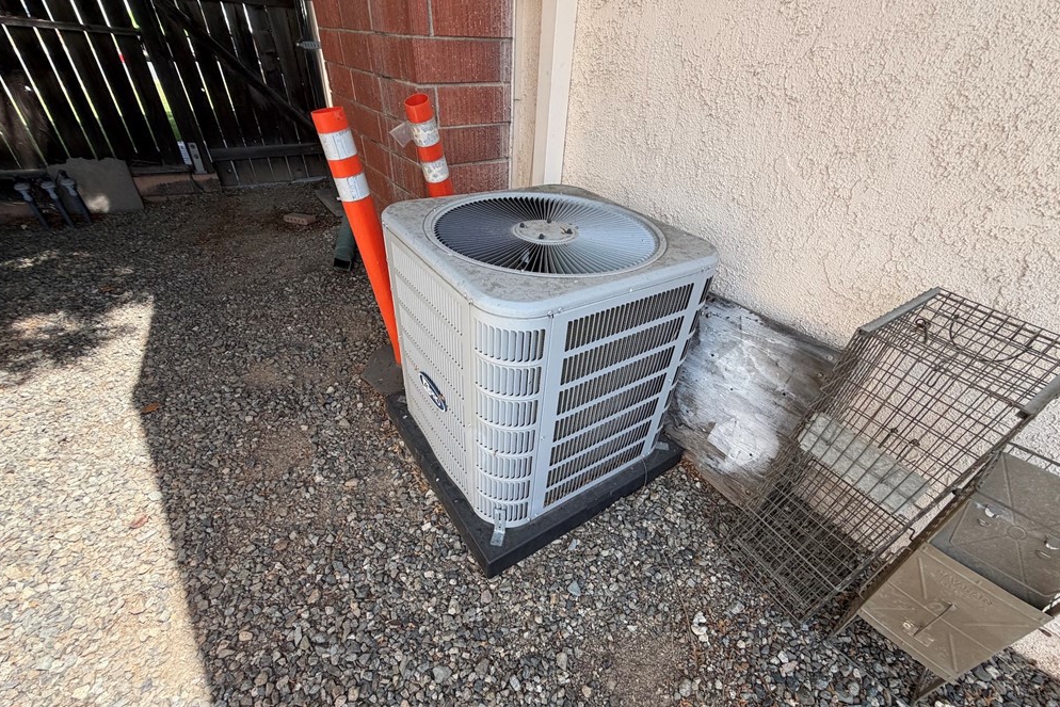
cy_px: 376
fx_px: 442
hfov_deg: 100.4
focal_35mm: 15
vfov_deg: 77.3
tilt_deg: -41.0
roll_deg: -3.3
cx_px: 534
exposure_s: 1/502
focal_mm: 2.22
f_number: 2.2
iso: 50
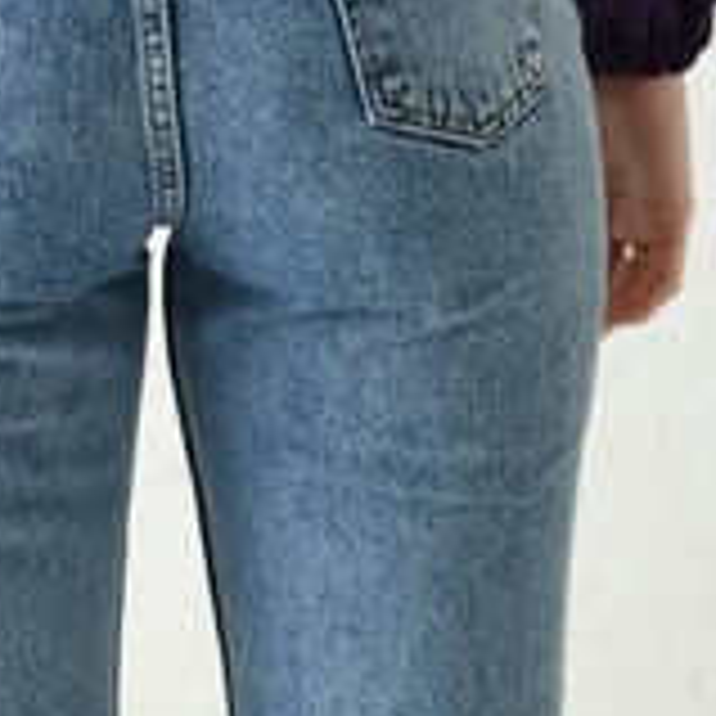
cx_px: 81
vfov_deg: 7.4
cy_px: -851
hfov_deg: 7.8
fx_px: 5265
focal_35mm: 225
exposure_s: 1/160
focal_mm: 56
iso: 100
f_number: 5.6
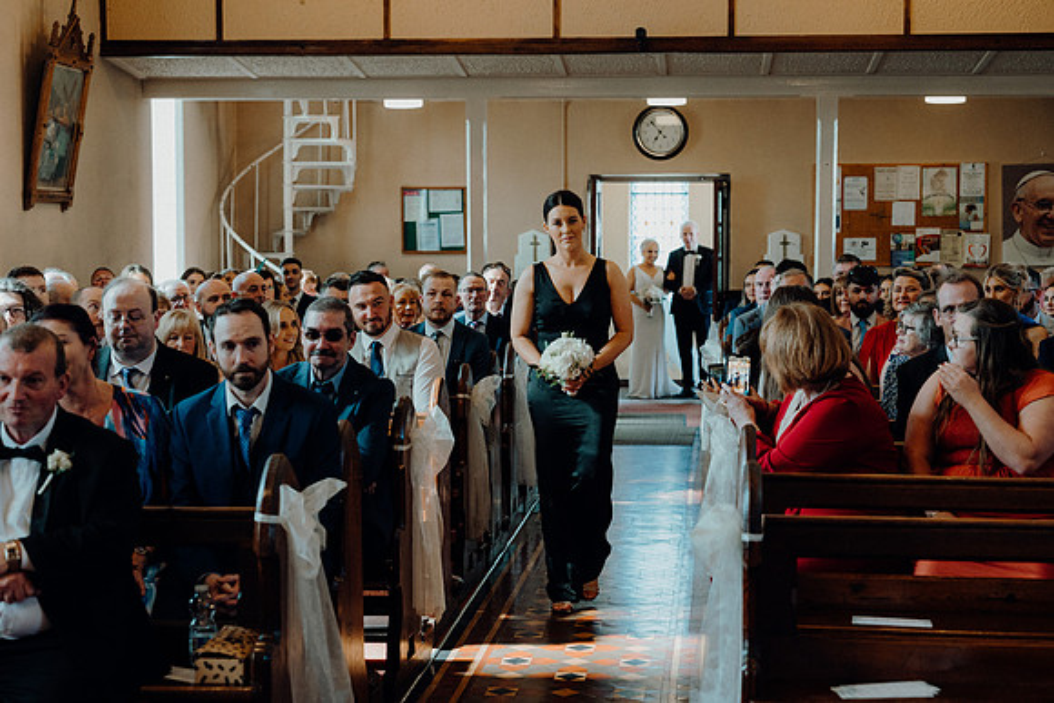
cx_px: 527
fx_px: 1728
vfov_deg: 23.0
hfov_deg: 33.9
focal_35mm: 59
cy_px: 352
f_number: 3.5
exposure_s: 1/200
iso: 1600
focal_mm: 59
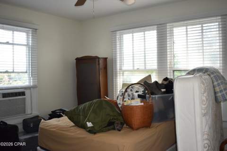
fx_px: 227
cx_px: 114
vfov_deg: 36.9
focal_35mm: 36
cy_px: 76
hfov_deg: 53.1
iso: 800
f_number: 4
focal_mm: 24
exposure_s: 1/200
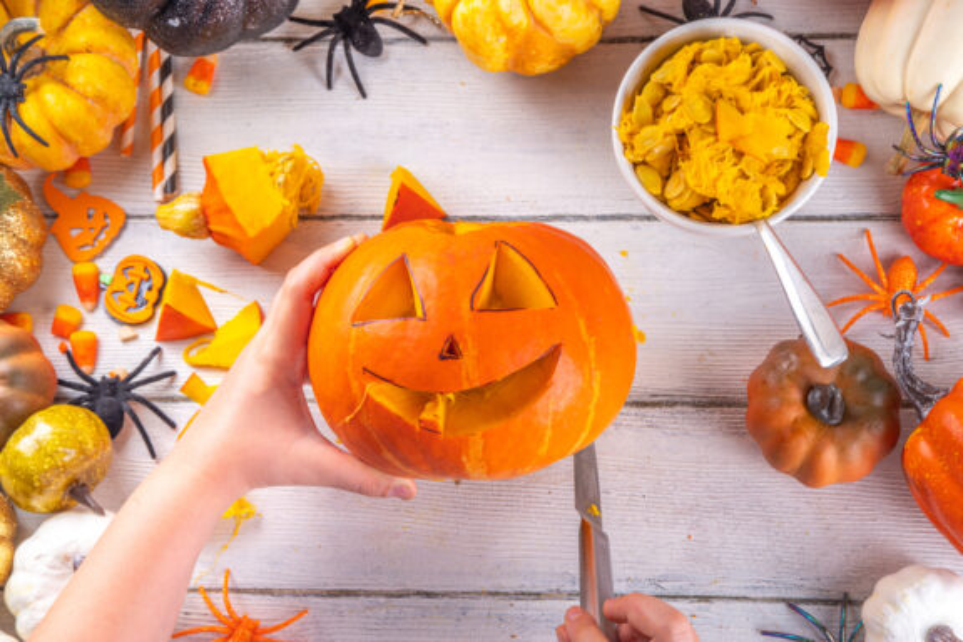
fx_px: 1819
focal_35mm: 68
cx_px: 482
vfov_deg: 20.0
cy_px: 321
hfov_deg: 29.7
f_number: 14
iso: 100
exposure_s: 1/125
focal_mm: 68
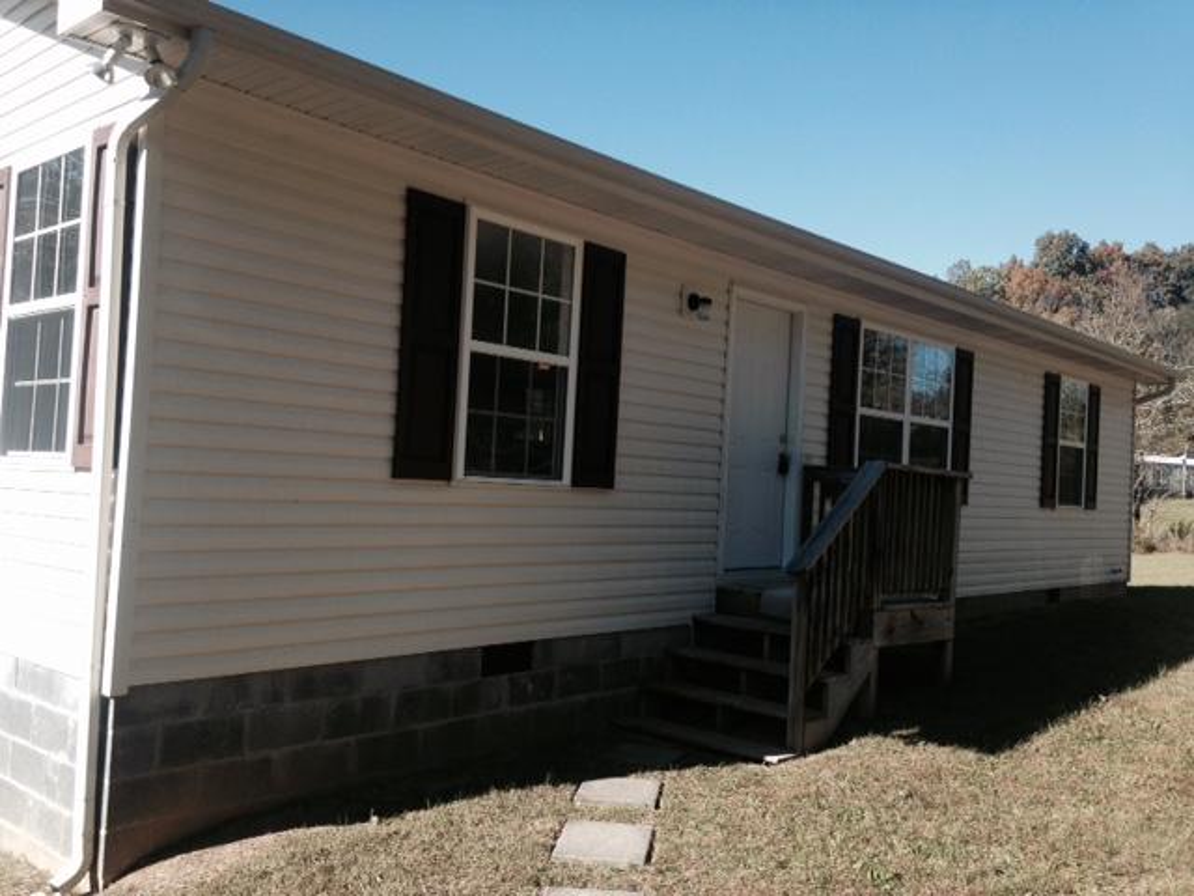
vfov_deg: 42.9
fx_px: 1138
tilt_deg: +0.6
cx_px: 597
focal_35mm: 33
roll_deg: -3.5
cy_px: 448
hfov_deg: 55.4
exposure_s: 1/733
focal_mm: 4.12
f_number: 2.4
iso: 50
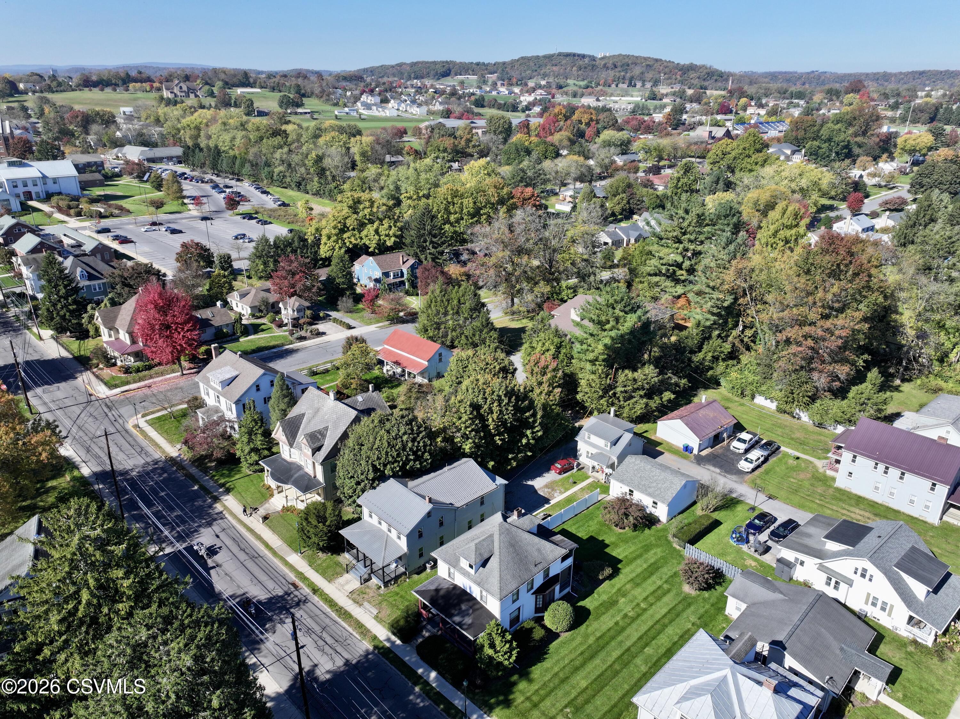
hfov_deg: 71.6
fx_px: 665
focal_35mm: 24
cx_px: 480
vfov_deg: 56.8
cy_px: 360
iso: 140
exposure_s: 1/2000
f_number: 2.8
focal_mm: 12.29
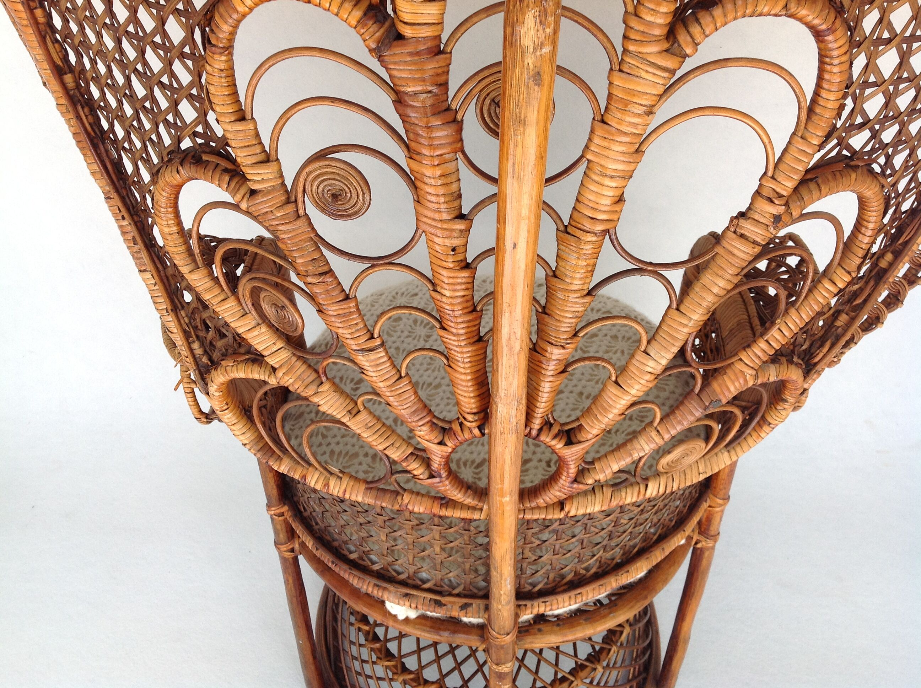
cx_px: 460
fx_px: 930
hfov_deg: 52.7
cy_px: 344
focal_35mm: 35
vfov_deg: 40.6
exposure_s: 1/272
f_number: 2.4
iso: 80
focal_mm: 4.28
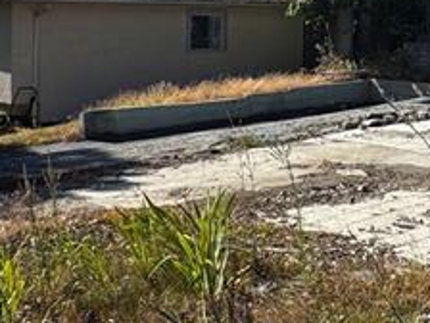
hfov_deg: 26.8
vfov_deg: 22.4
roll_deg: -0.5
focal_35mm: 64
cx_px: 518
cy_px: 35
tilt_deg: -2.0
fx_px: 795
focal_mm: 2.22
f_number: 2.2
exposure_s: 1/1006
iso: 40
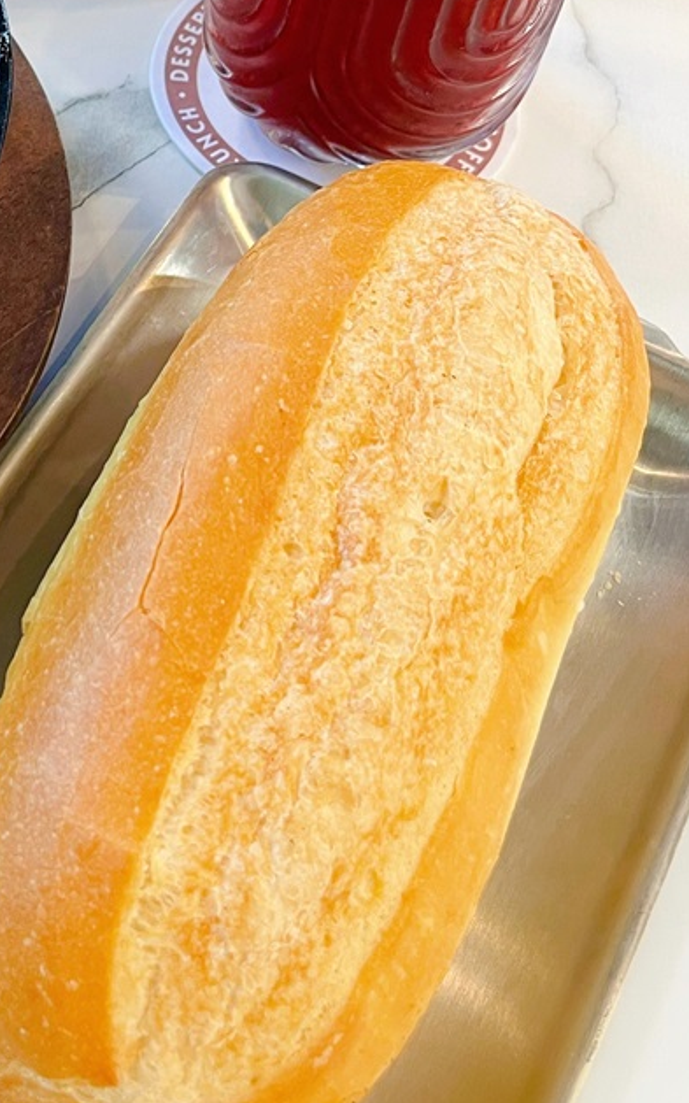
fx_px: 1593
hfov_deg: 23.0
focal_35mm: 53
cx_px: -66
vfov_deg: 36.6
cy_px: 192
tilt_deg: -52.1
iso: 125
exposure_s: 1/60
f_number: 1.6
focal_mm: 5.1
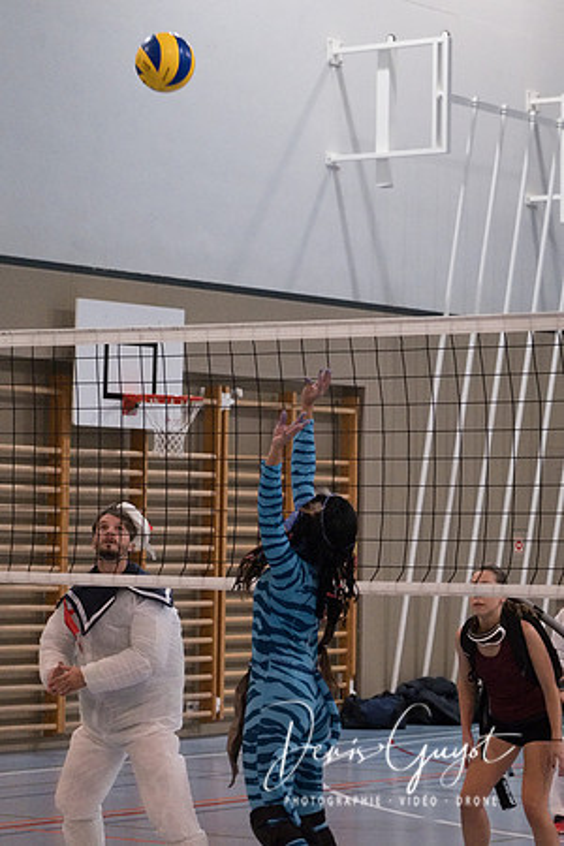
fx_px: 2644
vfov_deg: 18.2
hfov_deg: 12.2
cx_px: 394
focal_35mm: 113
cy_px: 423
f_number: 2.8
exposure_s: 1/500
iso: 6400
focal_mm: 50
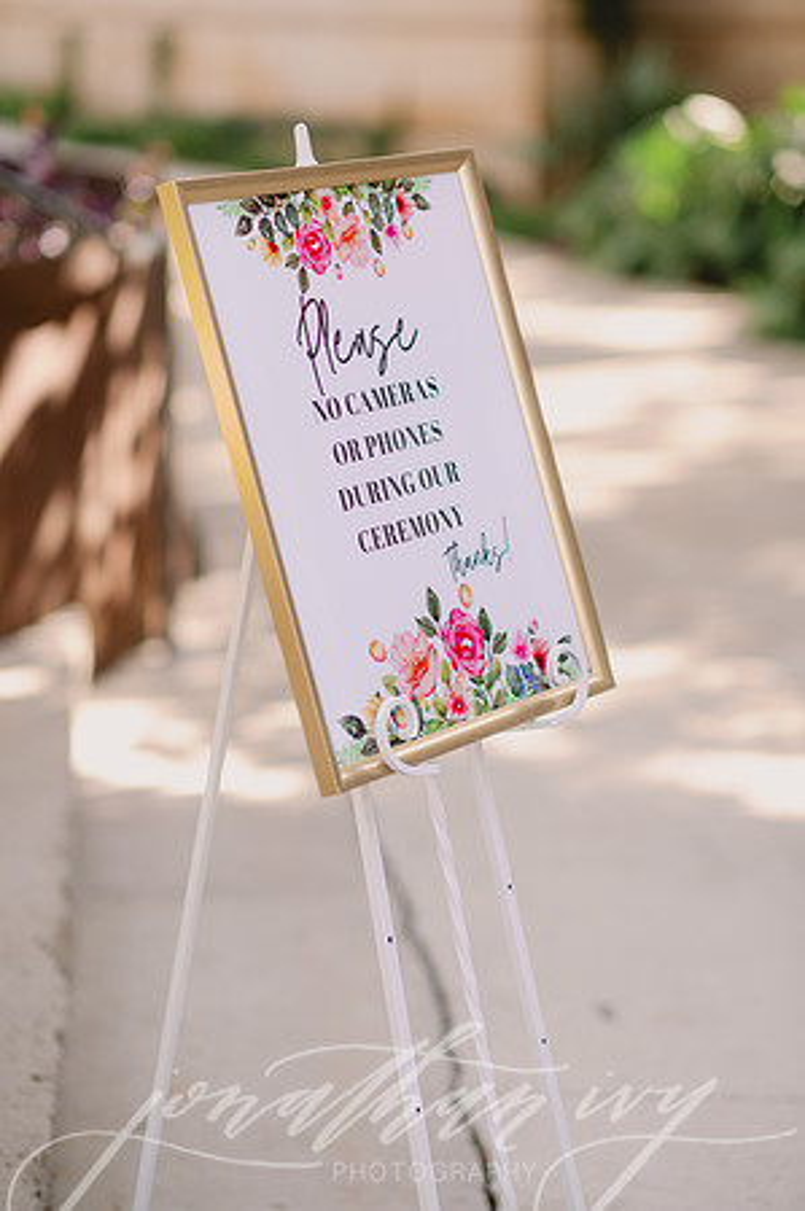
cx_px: 402
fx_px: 2857
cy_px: 606
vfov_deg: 23.9
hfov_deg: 16.0
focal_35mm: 85
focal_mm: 85
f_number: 2
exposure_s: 1/400
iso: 80
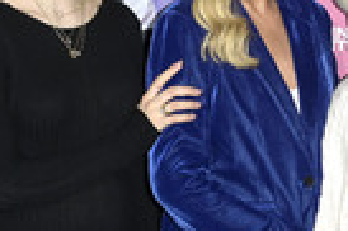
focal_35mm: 138
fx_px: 1332
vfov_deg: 9.9
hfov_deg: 14.8
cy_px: 33
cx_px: 245
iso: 400
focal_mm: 42
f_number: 5
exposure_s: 1/200
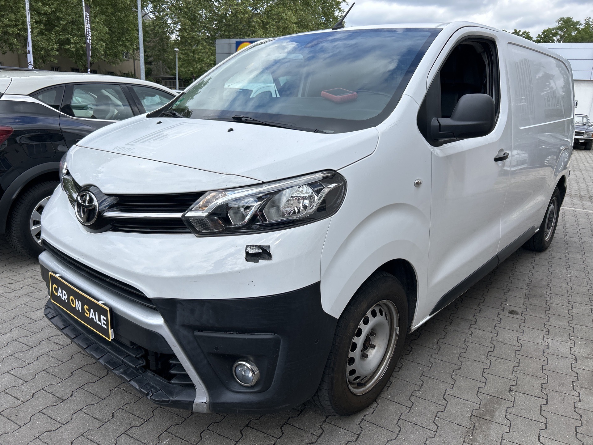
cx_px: 296
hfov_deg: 67.3
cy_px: 222
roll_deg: -2.3
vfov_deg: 53.1
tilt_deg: -16.3
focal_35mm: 26
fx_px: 445
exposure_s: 1/2695
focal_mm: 5.7
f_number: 1.5
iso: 50
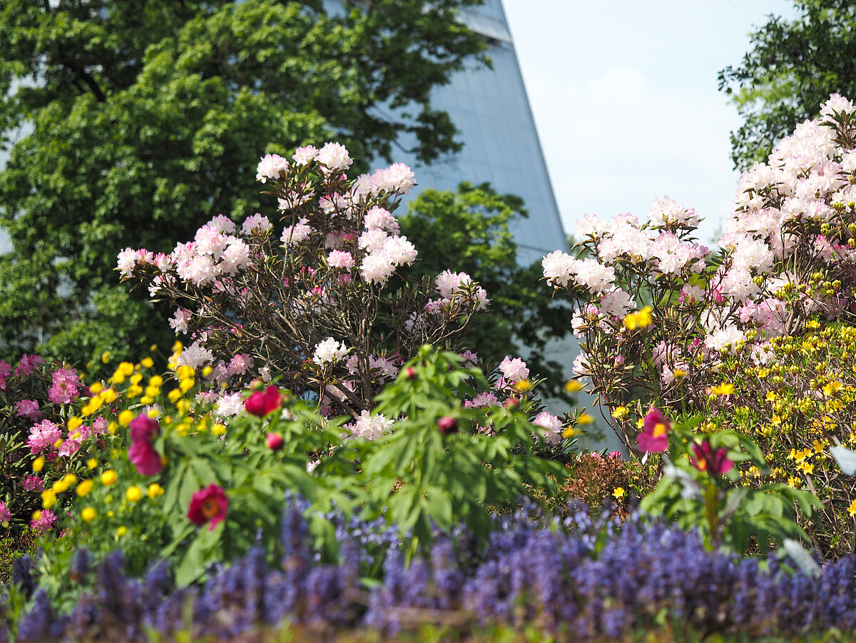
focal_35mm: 120
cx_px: 428
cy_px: 322
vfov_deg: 12.4
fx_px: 2969
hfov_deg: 16.4
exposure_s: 1/5000
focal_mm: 60
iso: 400
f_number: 2.8
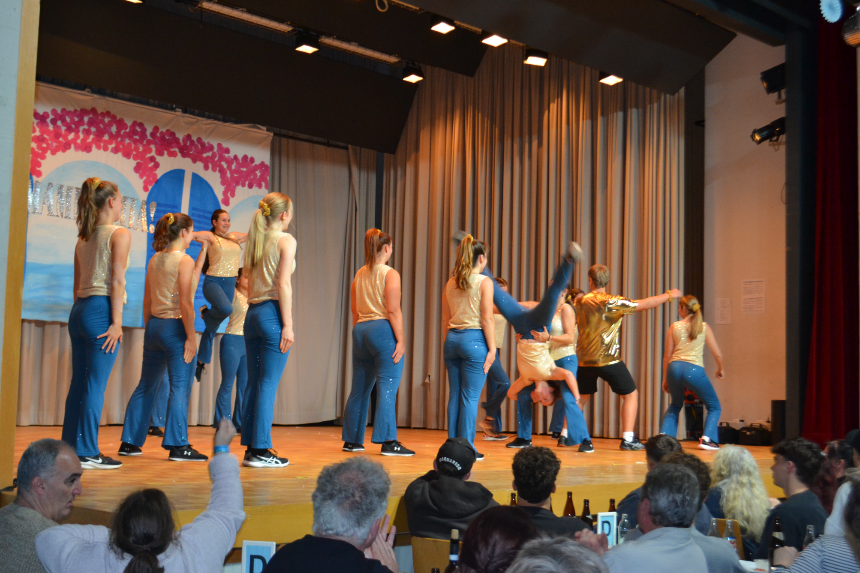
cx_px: 424
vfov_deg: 27.5
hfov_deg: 40.3
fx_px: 1170
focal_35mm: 49
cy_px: 288
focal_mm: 32
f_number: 4.8
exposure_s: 1/60
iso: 1250
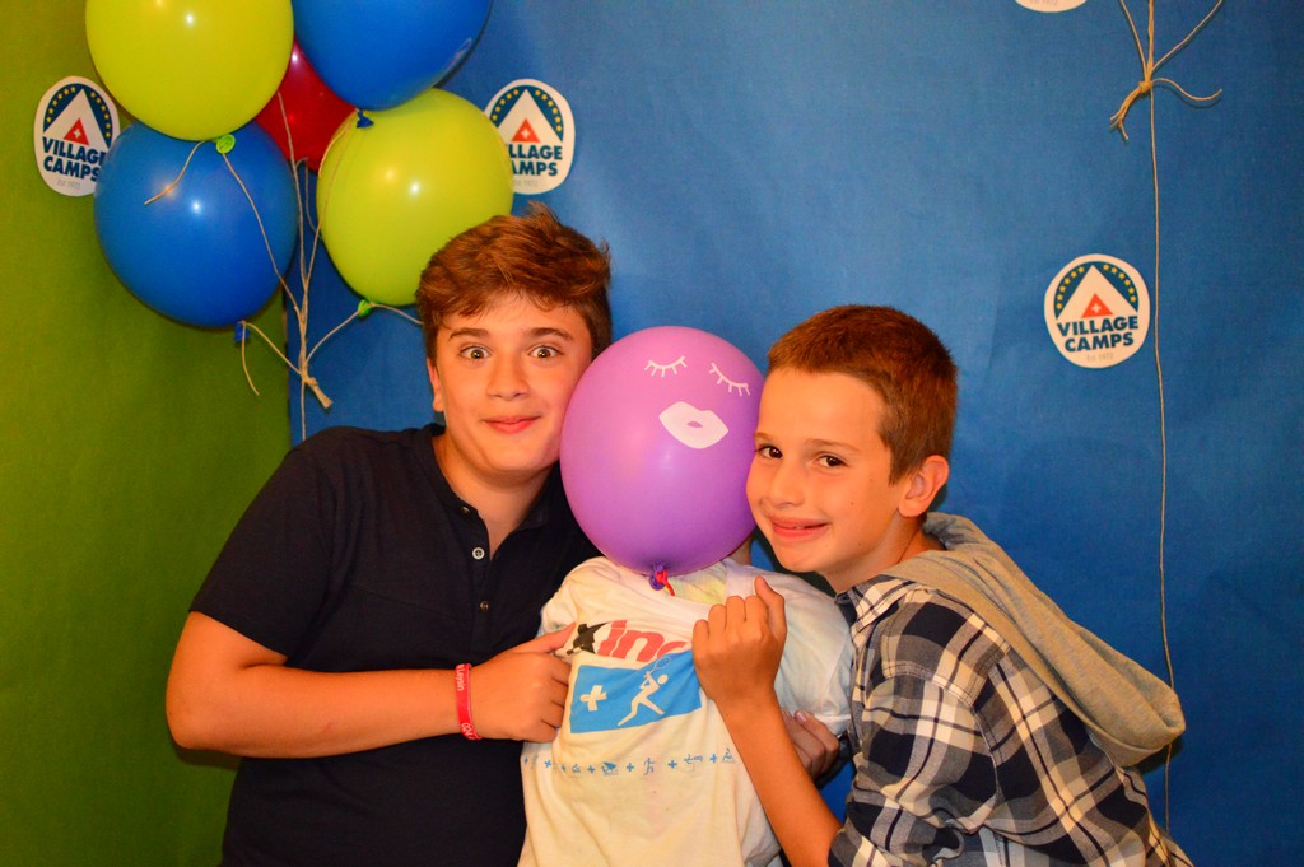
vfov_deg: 25.7
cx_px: 652
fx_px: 1900
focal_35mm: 52
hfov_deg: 37.9
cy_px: 434
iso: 2200
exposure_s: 1/200
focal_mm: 35
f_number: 1.8
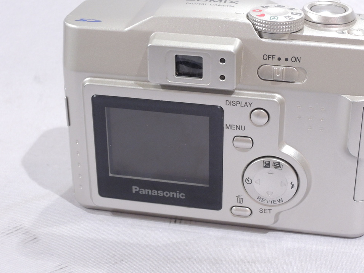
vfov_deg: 18.9
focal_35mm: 78
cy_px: 107
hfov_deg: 25.0
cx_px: 219
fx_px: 820
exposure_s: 1/40
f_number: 5.2
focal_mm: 11.1
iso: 400
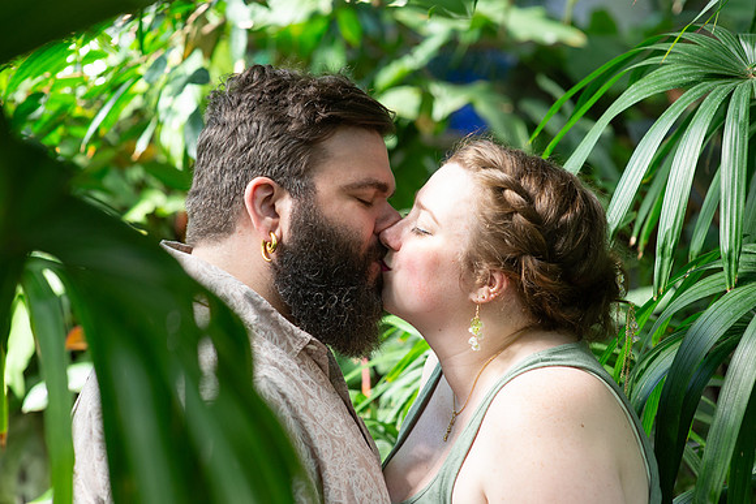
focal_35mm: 85
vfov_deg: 16.1
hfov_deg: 23.9
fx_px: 1785
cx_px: 378
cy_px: 252
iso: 1000
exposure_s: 1/160
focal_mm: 85
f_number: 4.5
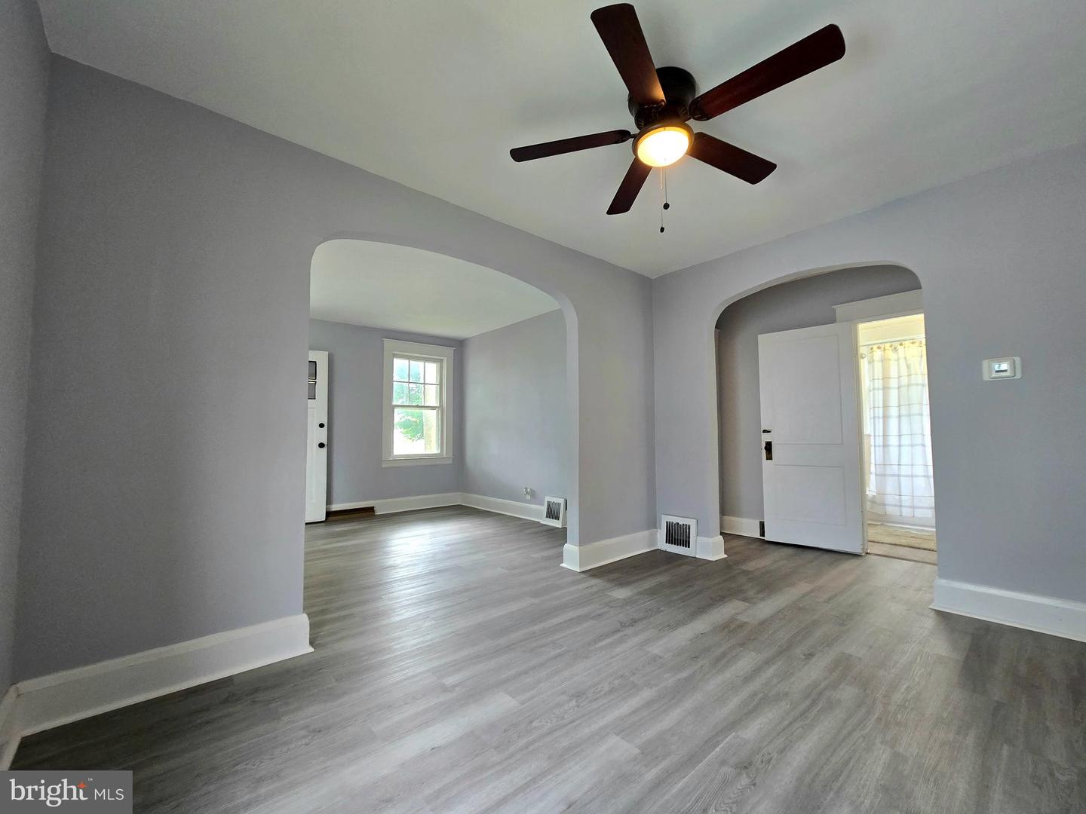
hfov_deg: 106.2
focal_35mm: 13
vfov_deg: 89.9
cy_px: 407
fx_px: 408
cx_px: 543
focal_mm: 2.2
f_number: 2.2
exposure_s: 1/60.2
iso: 125
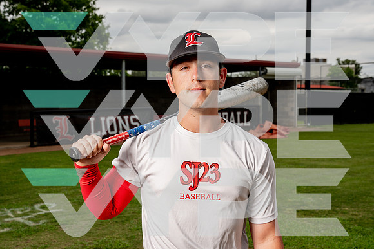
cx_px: 183
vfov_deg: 25.3
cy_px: 118
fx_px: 555
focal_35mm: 53
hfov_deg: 37.3
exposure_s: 1/250
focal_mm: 49
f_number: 8
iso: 50
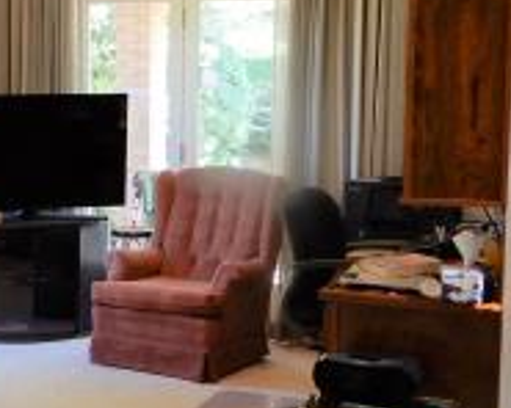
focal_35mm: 81
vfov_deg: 18.9
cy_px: 221
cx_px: -39
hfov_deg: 22.4
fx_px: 1225
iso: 160
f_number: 3.4
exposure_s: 1/30
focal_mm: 4.3
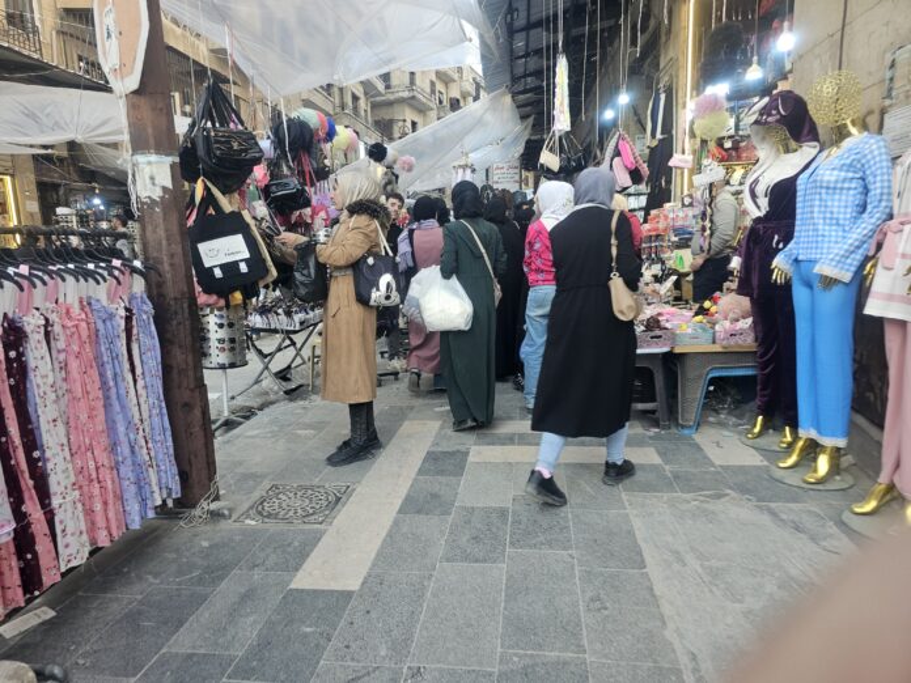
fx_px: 605
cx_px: 456
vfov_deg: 58.9
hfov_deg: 73.9
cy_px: 342
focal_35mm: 23
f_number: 1.7
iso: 40
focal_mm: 6.3
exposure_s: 1/100
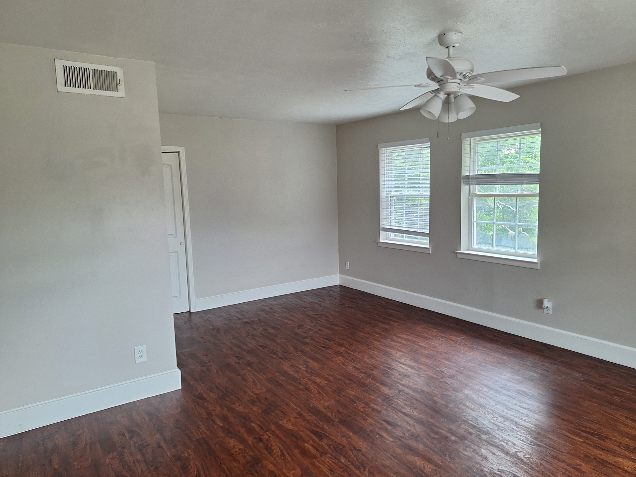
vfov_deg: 56.8
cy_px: 233
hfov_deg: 71.6
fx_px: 441
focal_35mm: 24
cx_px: 330
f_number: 1.8
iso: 80
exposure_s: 1/40
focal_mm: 5.54
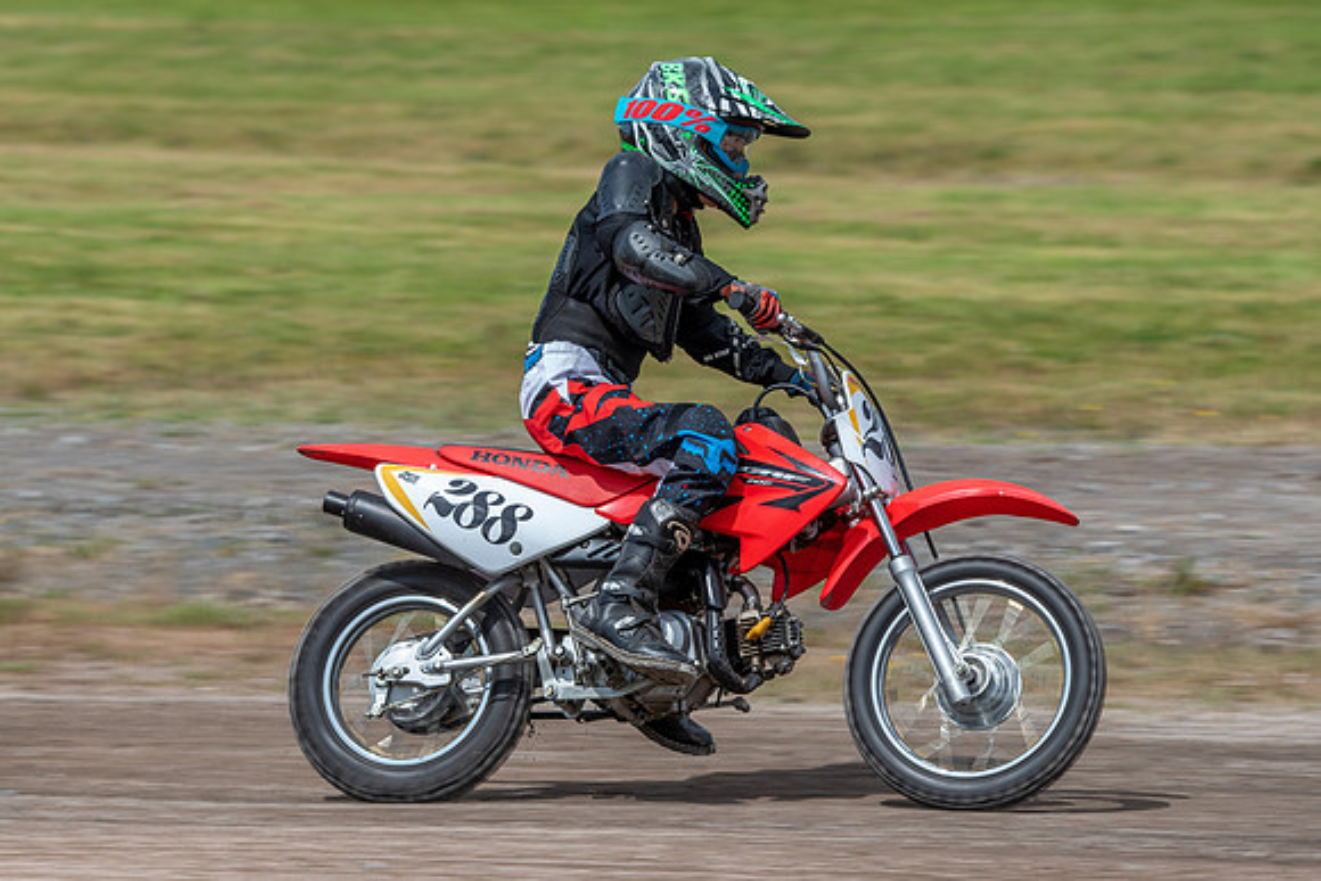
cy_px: 473
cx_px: 653
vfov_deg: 3.7
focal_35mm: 372
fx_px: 13656
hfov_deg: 5.5
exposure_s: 1/320
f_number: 8
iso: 160
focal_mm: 280
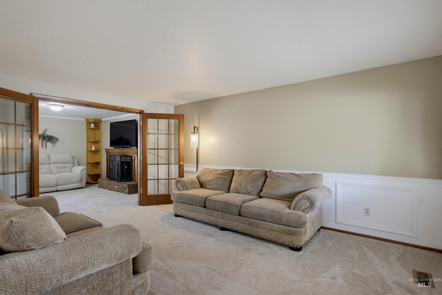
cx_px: 221
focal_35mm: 18
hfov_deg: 90.0
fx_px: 221
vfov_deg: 67.4
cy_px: 148
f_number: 11
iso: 400
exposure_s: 1/2.5
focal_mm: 18
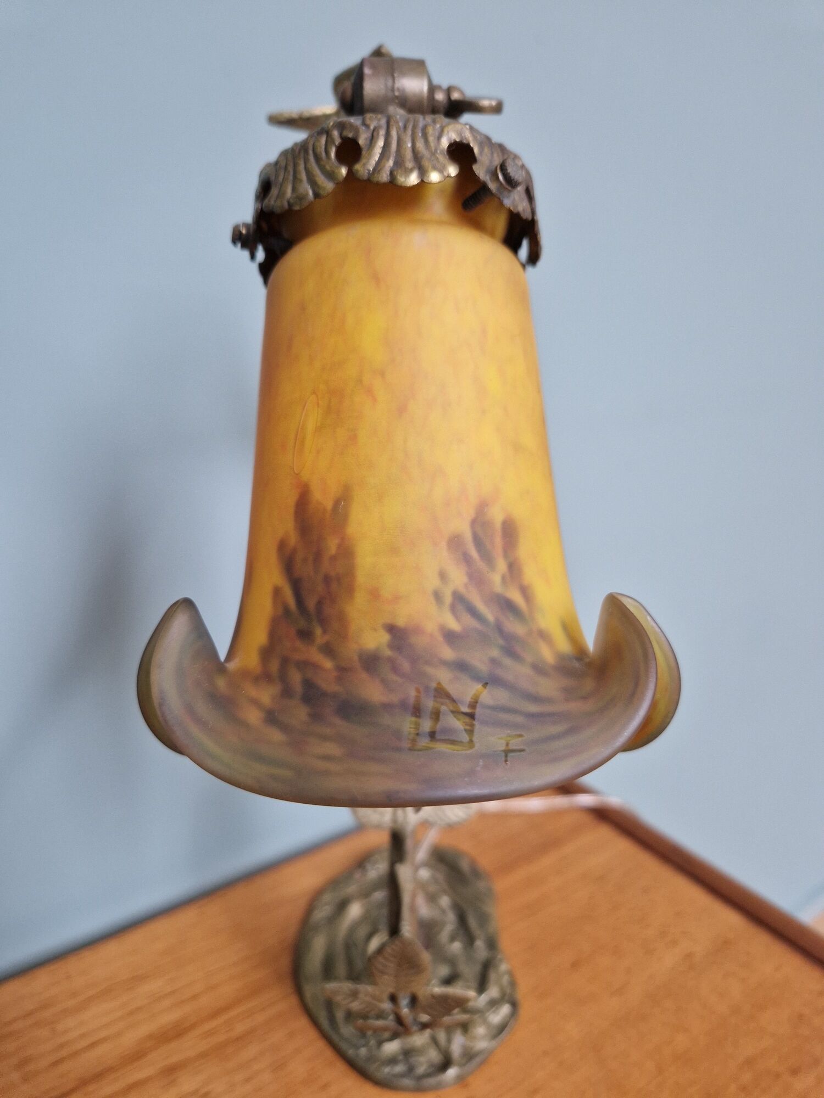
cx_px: 412
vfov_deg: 73.9
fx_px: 730
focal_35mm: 23
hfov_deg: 58.9
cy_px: 549
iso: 640
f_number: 1.8
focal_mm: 5.4
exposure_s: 1/50
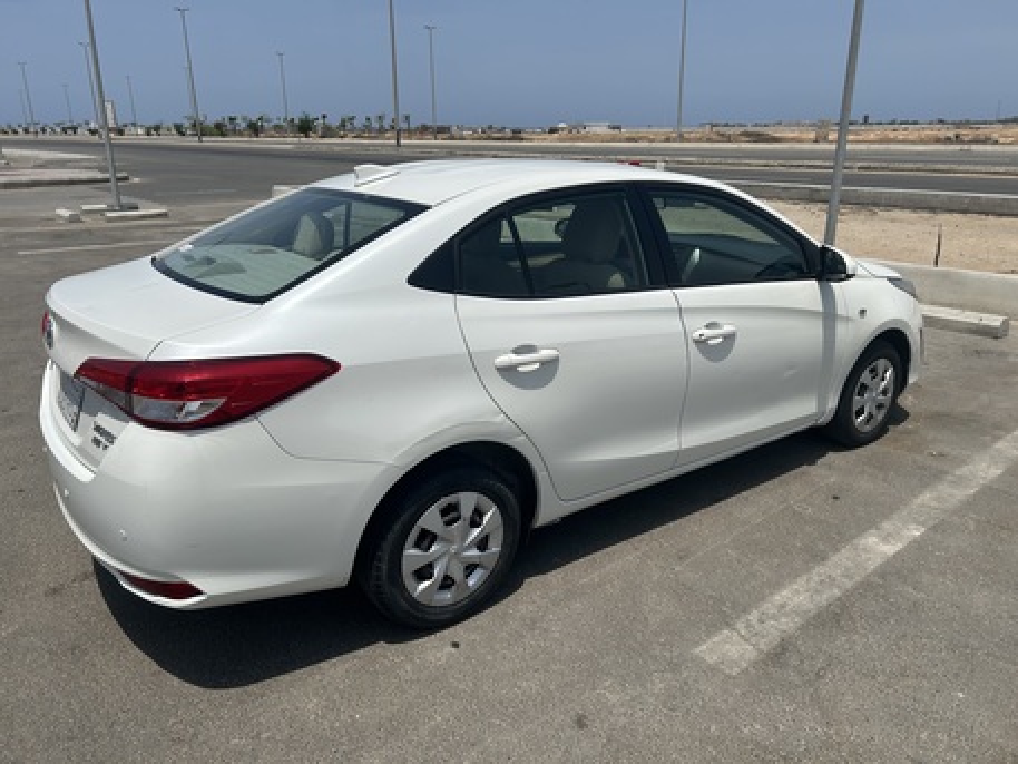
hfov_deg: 67.3
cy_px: 382
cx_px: 509
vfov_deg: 53.1
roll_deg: +1.2
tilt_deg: -15.6
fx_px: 765
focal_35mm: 26
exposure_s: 1/9434
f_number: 1.5
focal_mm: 5.7
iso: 50
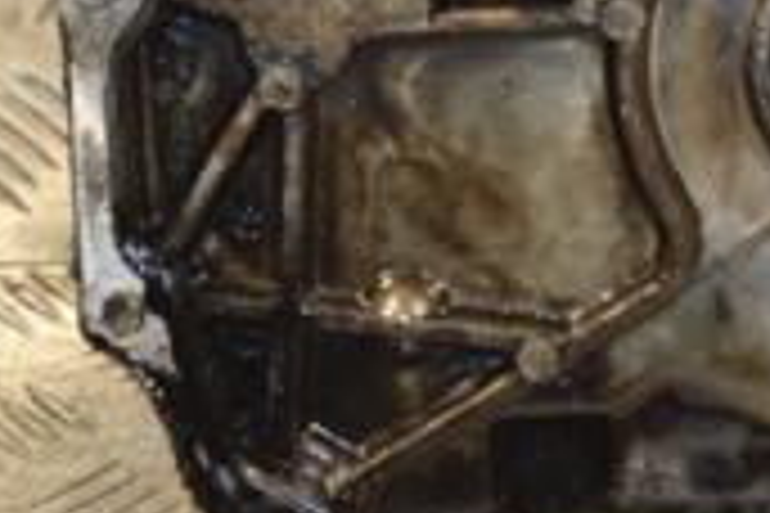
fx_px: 4940
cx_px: 590
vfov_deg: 5.9
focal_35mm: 231
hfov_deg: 8.9
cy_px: -261
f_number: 5.3
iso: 450
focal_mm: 44
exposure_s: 1/60
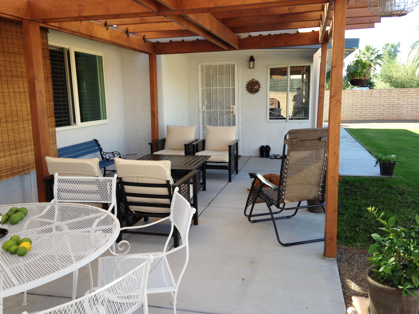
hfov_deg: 55.4
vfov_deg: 42.9
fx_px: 399
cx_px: 210
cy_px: 157
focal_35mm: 33
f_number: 2.4
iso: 50
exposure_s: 1/201
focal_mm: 4.12
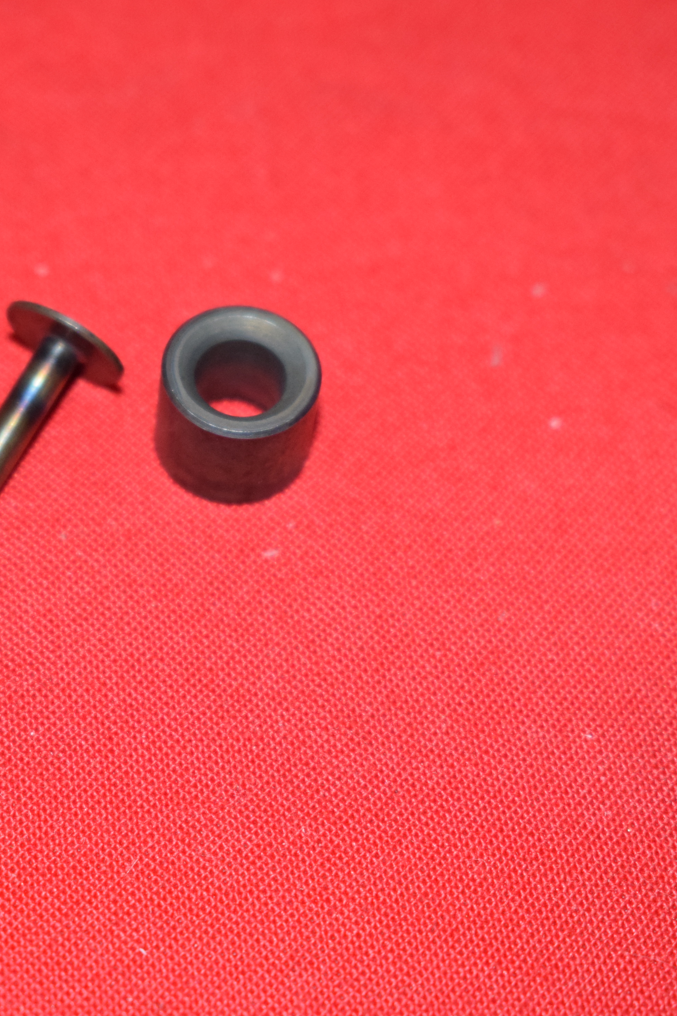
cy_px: 506
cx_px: 164
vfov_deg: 18.8
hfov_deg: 12.5
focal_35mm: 109
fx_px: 3075
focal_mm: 48
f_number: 5.3
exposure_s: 1/200
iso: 1250
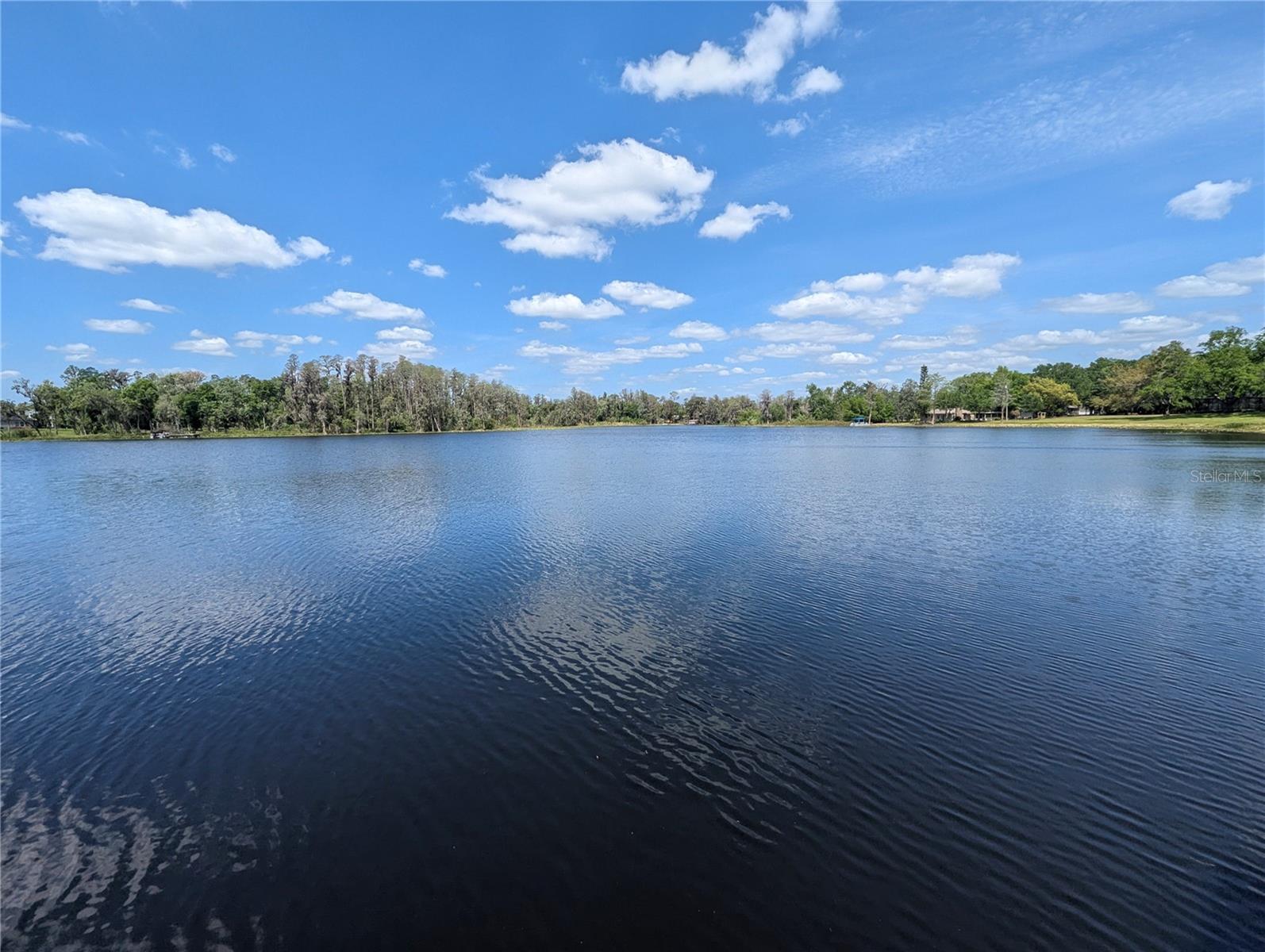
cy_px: 476
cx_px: 632
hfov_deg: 106.1
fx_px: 476
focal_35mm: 13
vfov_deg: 90.1
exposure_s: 1/1634
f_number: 2.2
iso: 44
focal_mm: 1.95
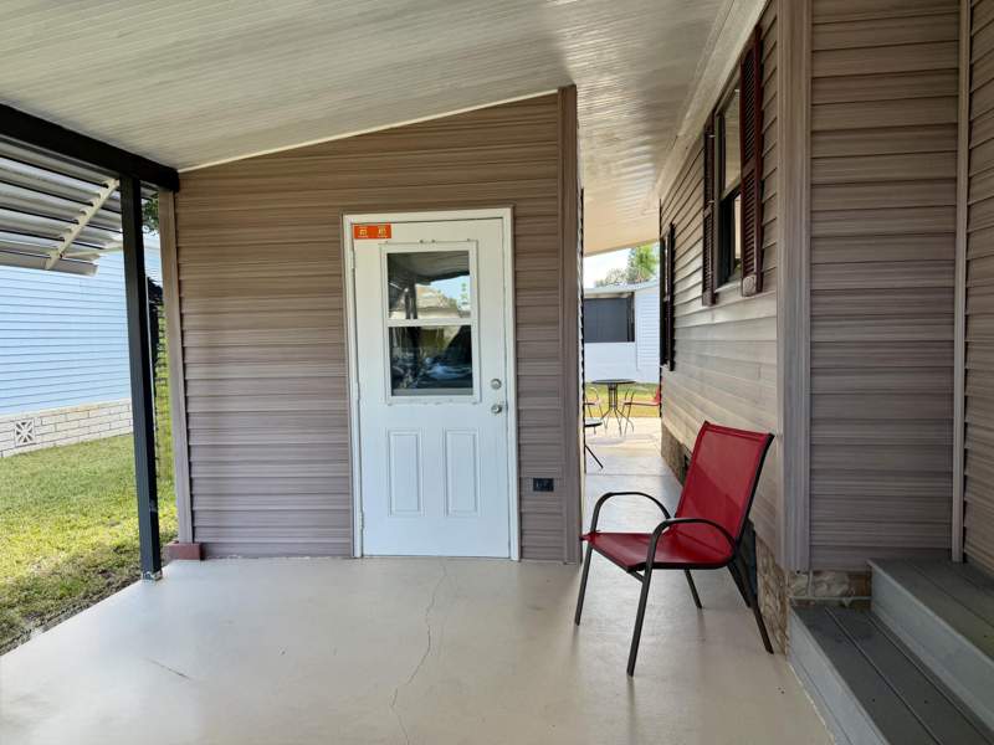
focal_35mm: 24
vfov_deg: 56.8
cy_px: 372
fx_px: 689
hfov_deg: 71.6
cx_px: 497
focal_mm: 6.76
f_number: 1.78
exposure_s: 1/453
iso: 100
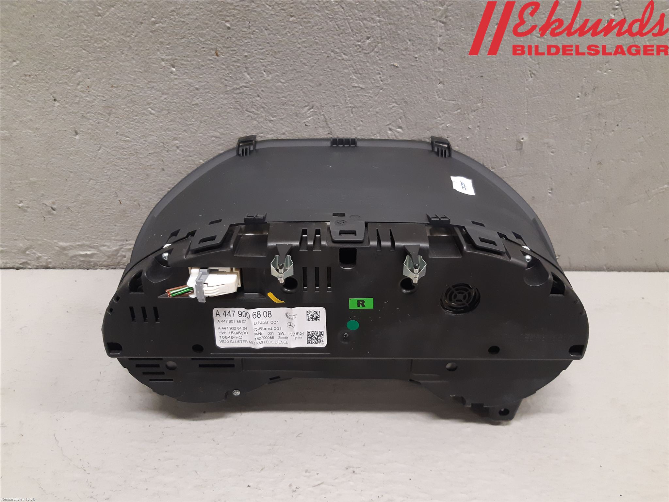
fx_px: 502
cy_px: 251
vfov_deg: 53.1
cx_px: 334
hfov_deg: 67.3
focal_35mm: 26
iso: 200
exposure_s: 1/50
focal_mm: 3.93
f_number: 1.7
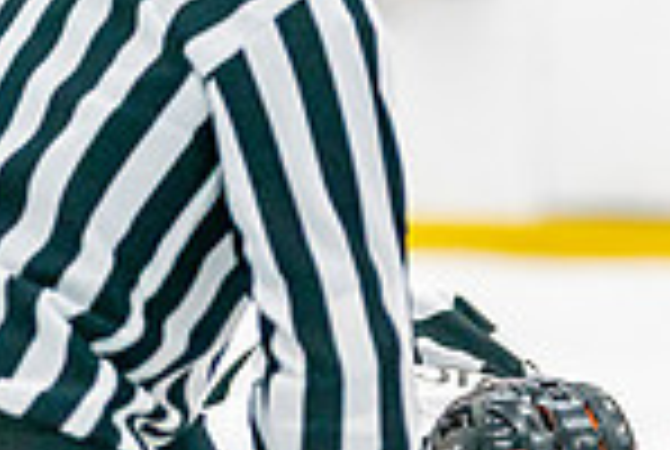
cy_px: 673
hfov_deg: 3.7
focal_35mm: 556
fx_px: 10368
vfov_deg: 2.5
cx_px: 643
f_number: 2.8
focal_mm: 143
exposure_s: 1/1250
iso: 3200
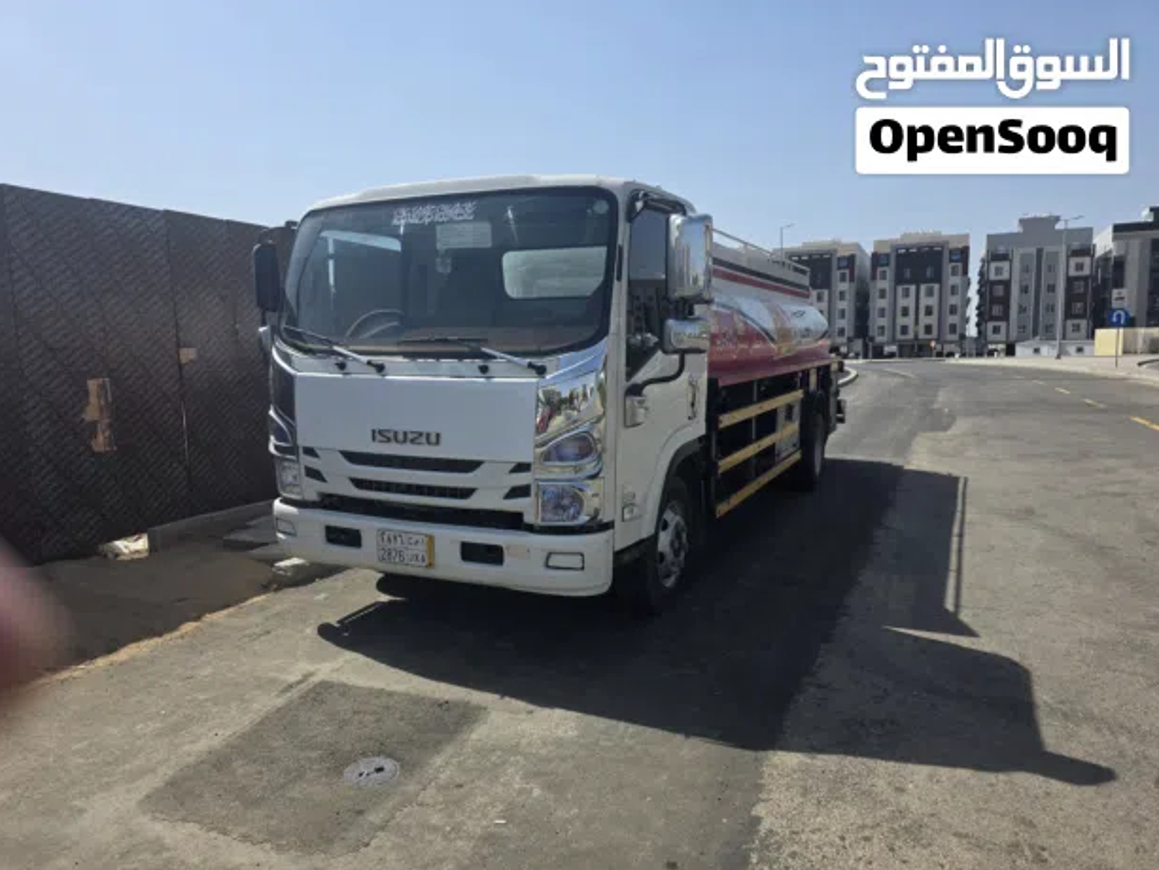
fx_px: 804
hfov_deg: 71.6
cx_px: 571
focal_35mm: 24
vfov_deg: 56.8
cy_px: 446
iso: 80
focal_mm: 6.3
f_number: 1.7
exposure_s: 1/7061
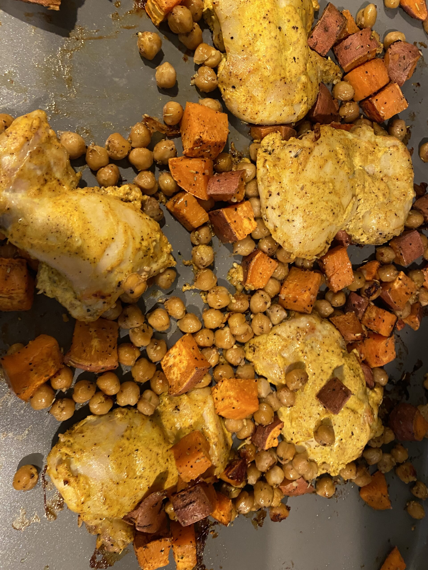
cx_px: 214
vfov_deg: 67.3
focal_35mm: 26
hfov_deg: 53.1
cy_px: 285
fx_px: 429
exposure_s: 1/40
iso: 400
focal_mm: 4.25
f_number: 1.8
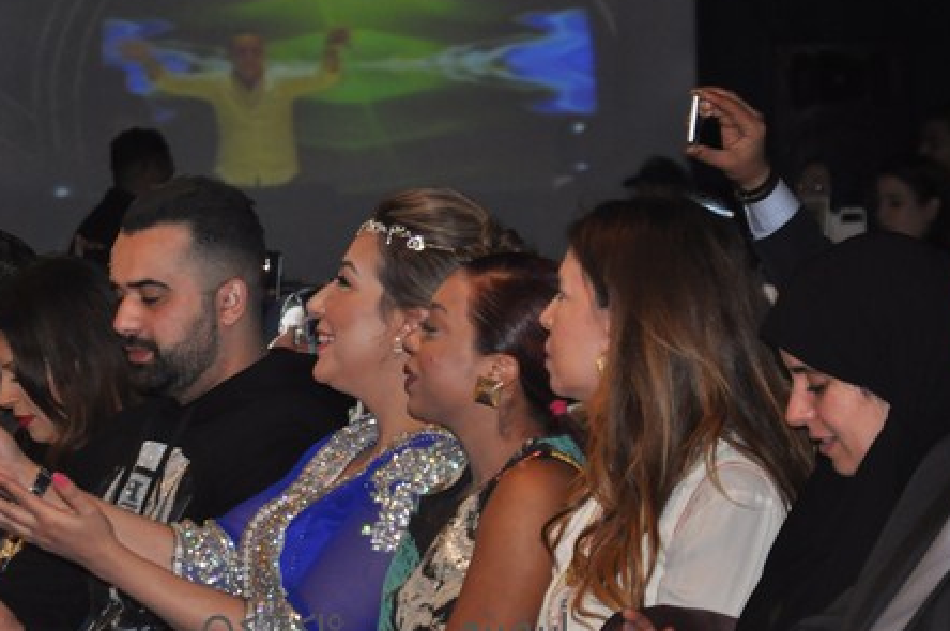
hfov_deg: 8.5
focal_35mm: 243
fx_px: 6399
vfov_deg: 5.6
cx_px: 376
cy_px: 318
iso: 800
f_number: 5.6
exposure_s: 1/60
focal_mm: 105
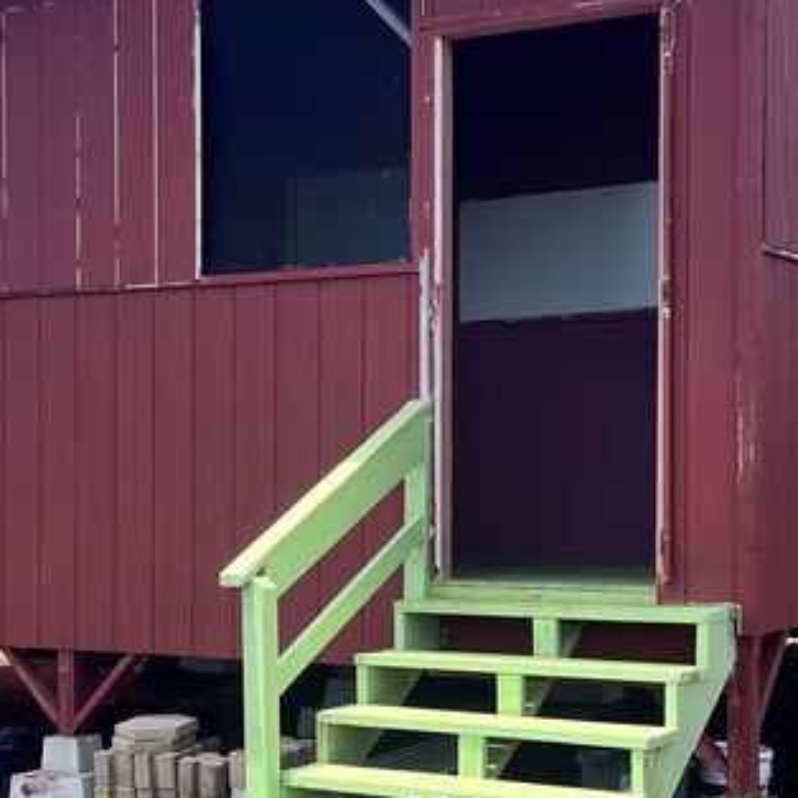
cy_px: 503
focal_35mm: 75
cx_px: 277
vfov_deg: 23.0
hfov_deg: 23.0
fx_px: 1956
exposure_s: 1/1225
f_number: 1.6
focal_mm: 5.1
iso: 50
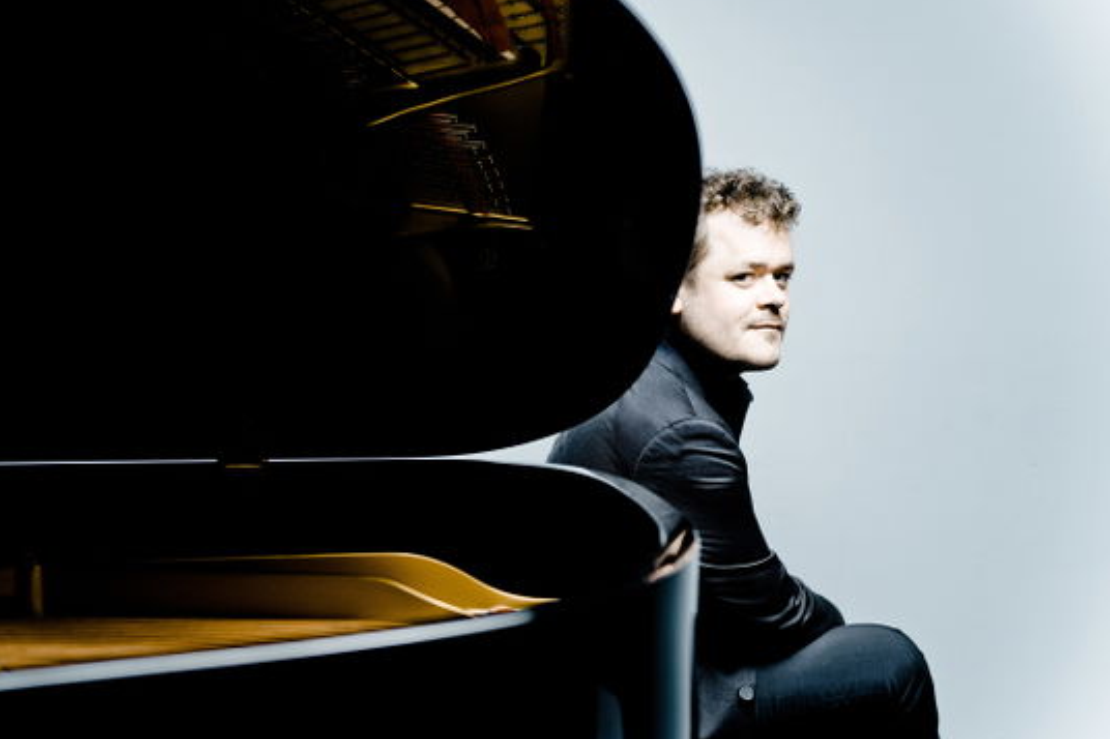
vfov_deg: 24.2
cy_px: 381
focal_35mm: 56
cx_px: 516
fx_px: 1726
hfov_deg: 35.6
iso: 640
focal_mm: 50
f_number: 2.2
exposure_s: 1/100
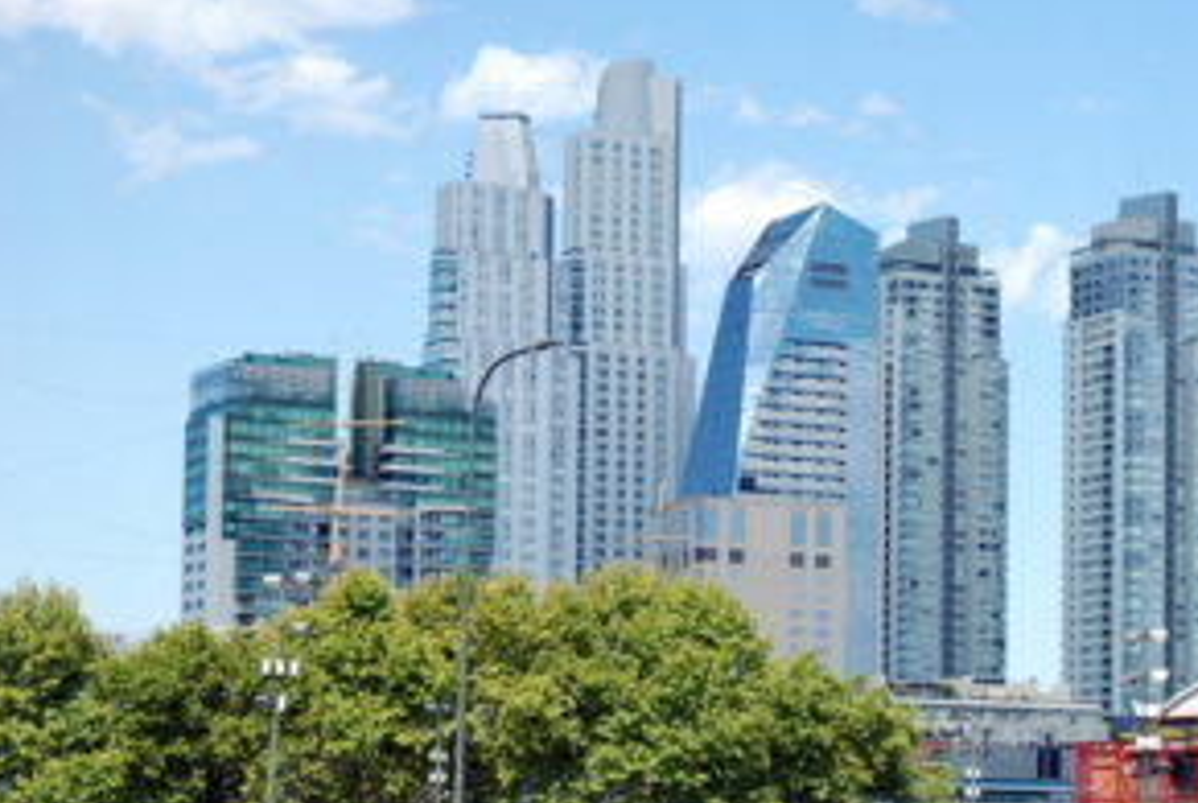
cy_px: 574
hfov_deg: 20.5
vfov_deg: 14.0
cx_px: 1013
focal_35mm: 98
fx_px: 3266
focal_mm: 38
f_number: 7.1
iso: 100
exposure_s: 1/200
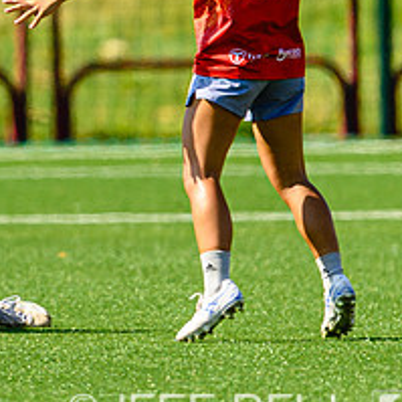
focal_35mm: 1715
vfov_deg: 1.0
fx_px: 22533
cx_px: -330
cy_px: 144
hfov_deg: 1.0
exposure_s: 1/1600
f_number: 3.2
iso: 100
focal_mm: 400
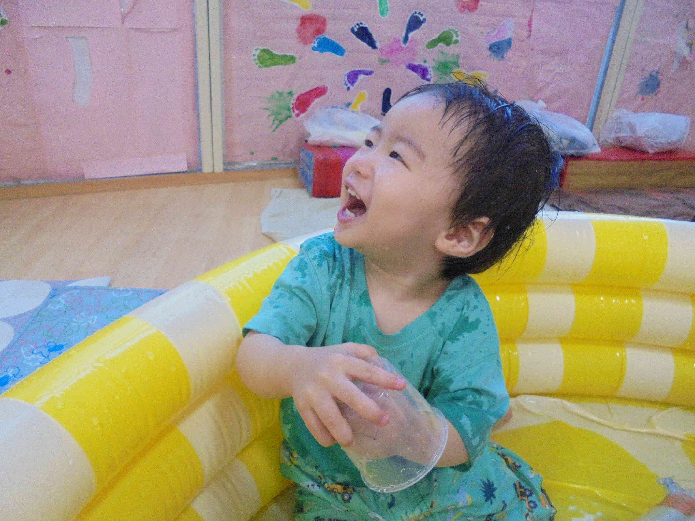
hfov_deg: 67.3
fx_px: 522
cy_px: 260
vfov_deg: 53.1
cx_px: 348
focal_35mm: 26
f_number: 3.5
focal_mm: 4.6
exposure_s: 1/160
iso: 640
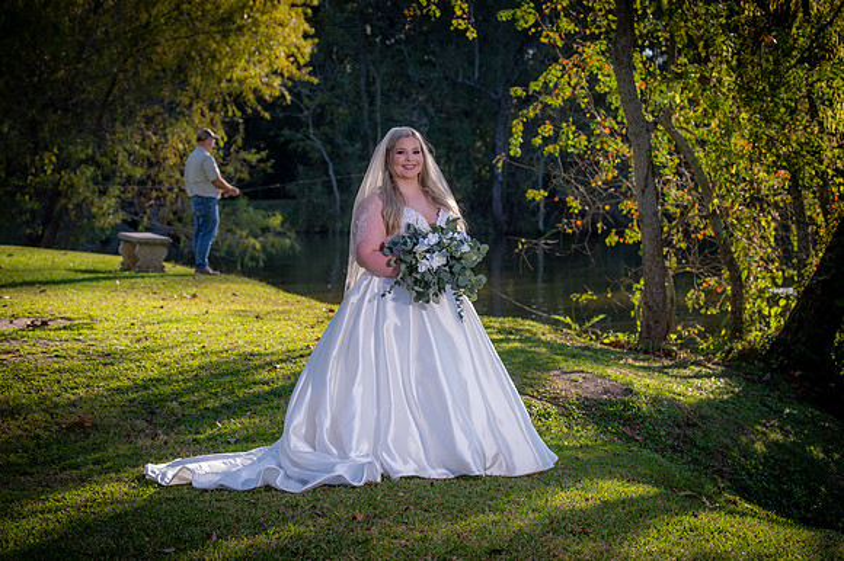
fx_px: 2109
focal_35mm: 90
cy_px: 280
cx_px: 422
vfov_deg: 15.2
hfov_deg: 22.6
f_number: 5.6
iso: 100
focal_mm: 90
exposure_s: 1/125
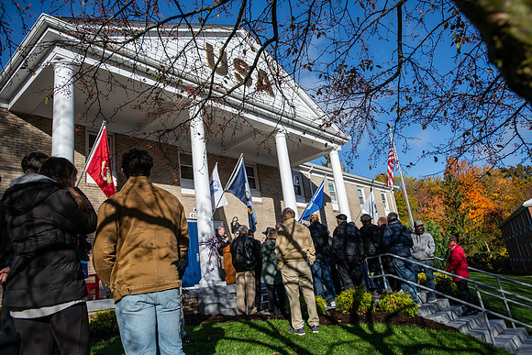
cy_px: 178
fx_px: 384
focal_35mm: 26
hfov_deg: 69.4
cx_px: 266
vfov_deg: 49.6
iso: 80
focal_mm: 26
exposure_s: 1/800
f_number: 4
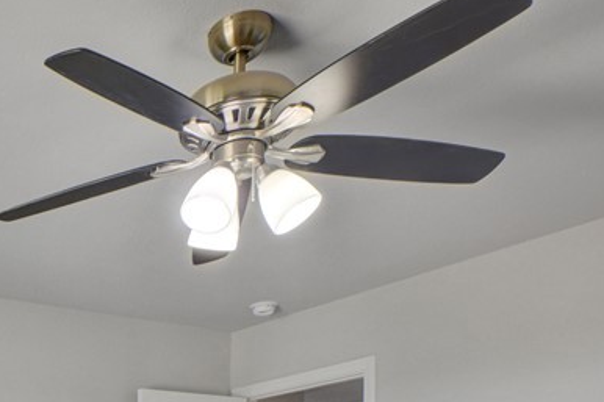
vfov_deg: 24.4
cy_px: 555
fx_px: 778
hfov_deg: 35.3
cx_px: -85
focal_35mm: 46
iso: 400
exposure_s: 1/60
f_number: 8
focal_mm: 11
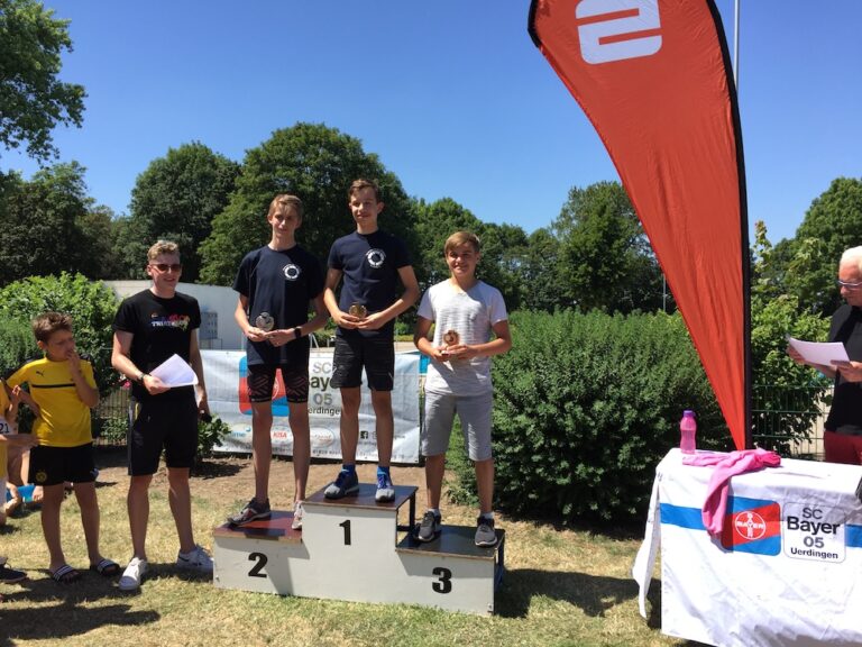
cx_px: 431
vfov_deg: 48.2
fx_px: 722
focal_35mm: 29
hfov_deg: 61.7
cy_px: 324
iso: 32
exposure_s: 1/1041
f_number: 2.2
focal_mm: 4.15
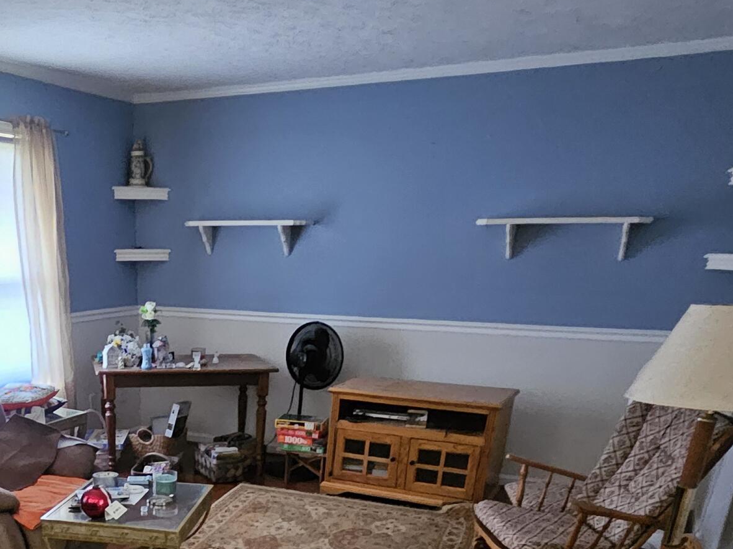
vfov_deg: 35.9
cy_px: 618
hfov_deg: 52.7
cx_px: 176
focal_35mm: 33
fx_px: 699
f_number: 2.2
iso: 1250
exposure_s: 1/24
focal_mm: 2.2
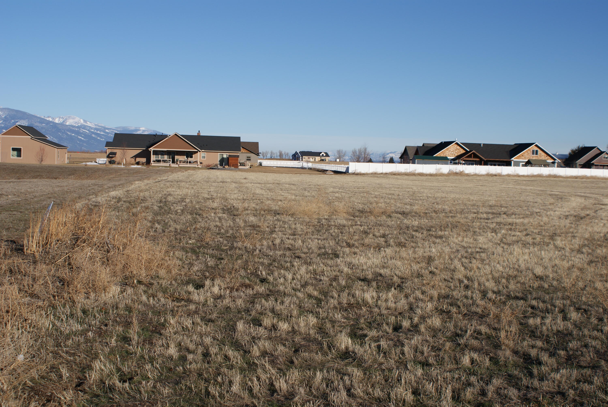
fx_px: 761
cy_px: 204
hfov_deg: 43.6
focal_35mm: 45
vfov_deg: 29.9
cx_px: 304
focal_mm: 30
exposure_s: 1/400
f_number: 9
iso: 100
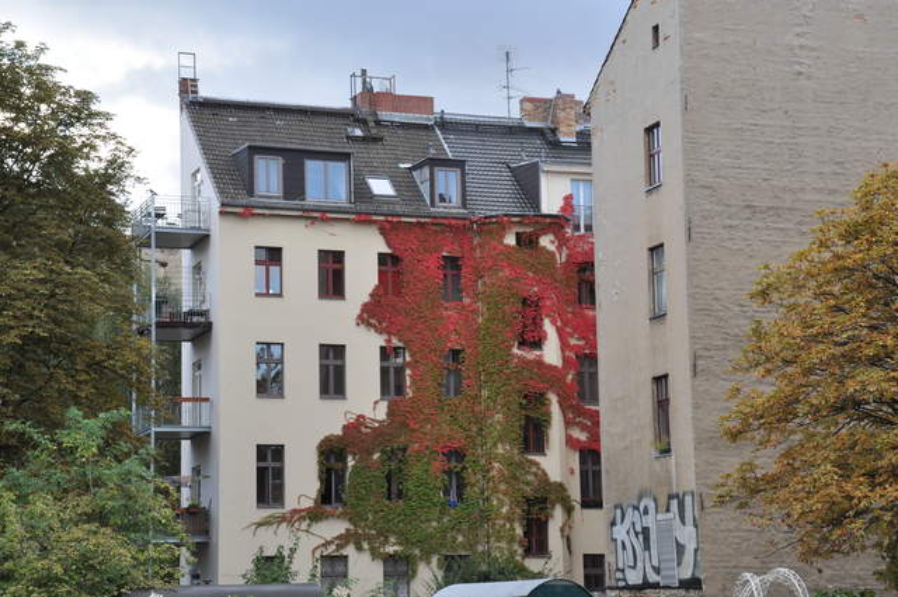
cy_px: 298
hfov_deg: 26.0
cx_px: 449
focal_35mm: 78
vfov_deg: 17.4
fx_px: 1943
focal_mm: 52
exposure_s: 1/125
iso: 640
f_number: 11
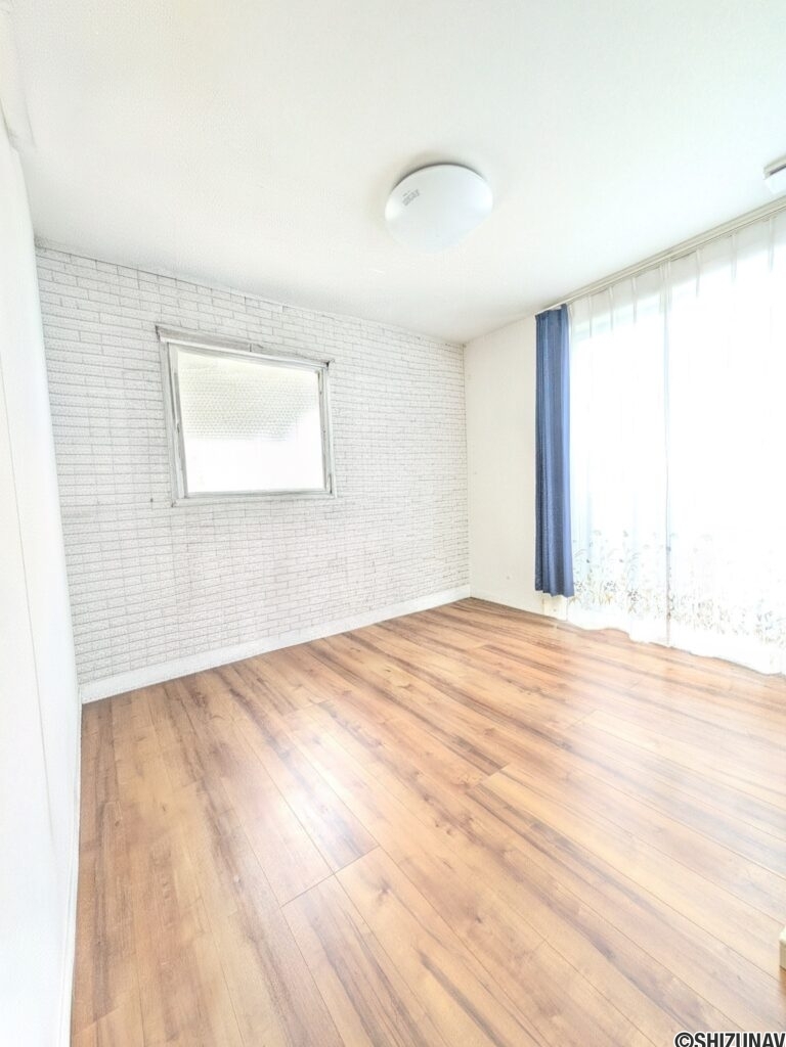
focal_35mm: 14
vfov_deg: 102.1
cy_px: 524
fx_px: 424
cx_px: 393
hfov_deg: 85.7
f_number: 2.2
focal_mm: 1.83
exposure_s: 1/60
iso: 72
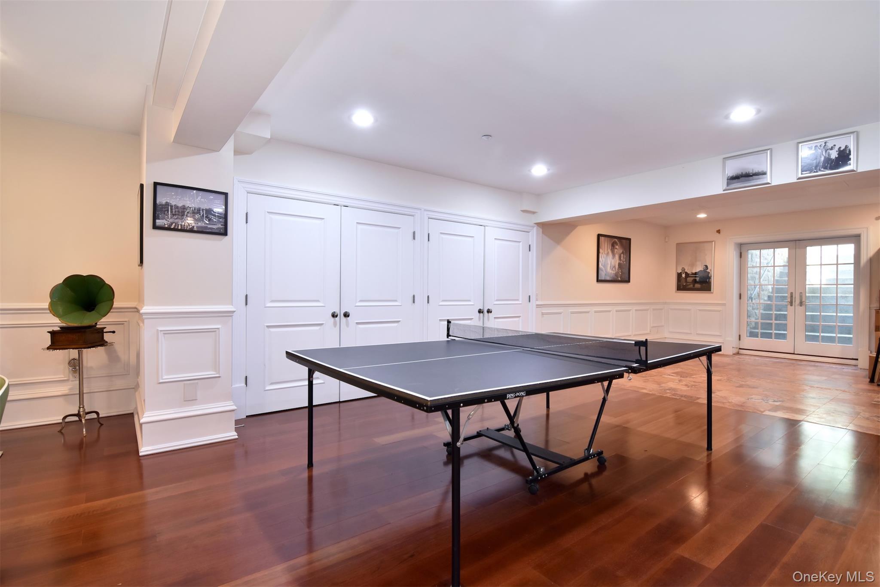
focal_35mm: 16
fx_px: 403
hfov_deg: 95.0
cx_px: 440
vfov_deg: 72.0
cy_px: 294
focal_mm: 11
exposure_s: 1/15
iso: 640
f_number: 8
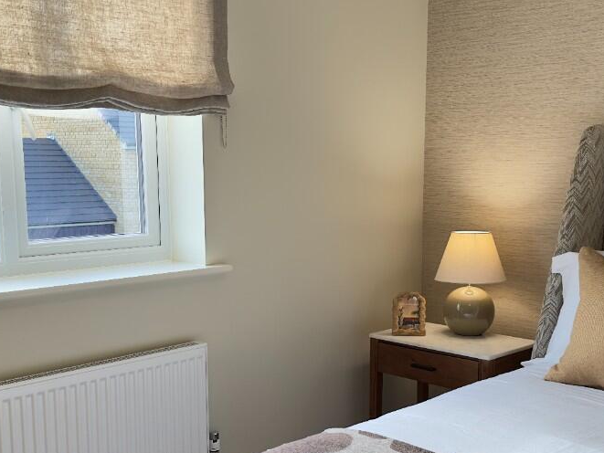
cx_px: 310
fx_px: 838
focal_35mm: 48
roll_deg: -0.2
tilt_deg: -8.3
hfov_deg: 39.6
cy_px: 291
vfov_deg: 30.1
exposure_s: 1/156
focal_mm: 6.86
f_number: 1.78
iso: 125
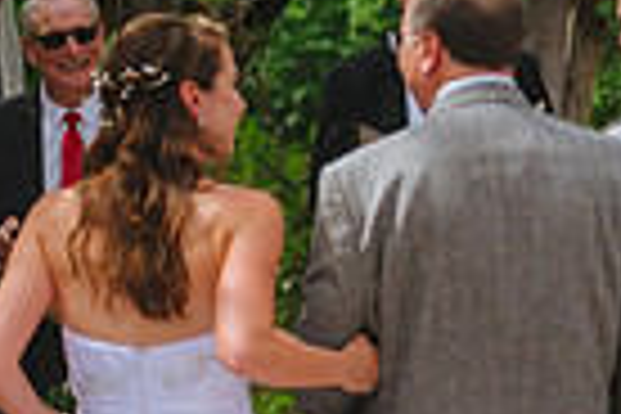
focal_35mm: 279
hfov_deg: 7.4
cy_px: 232
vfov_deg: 4.9
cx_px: 589
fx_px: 4812
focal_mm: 62
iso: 31
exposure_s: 1/1000
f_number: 2.8
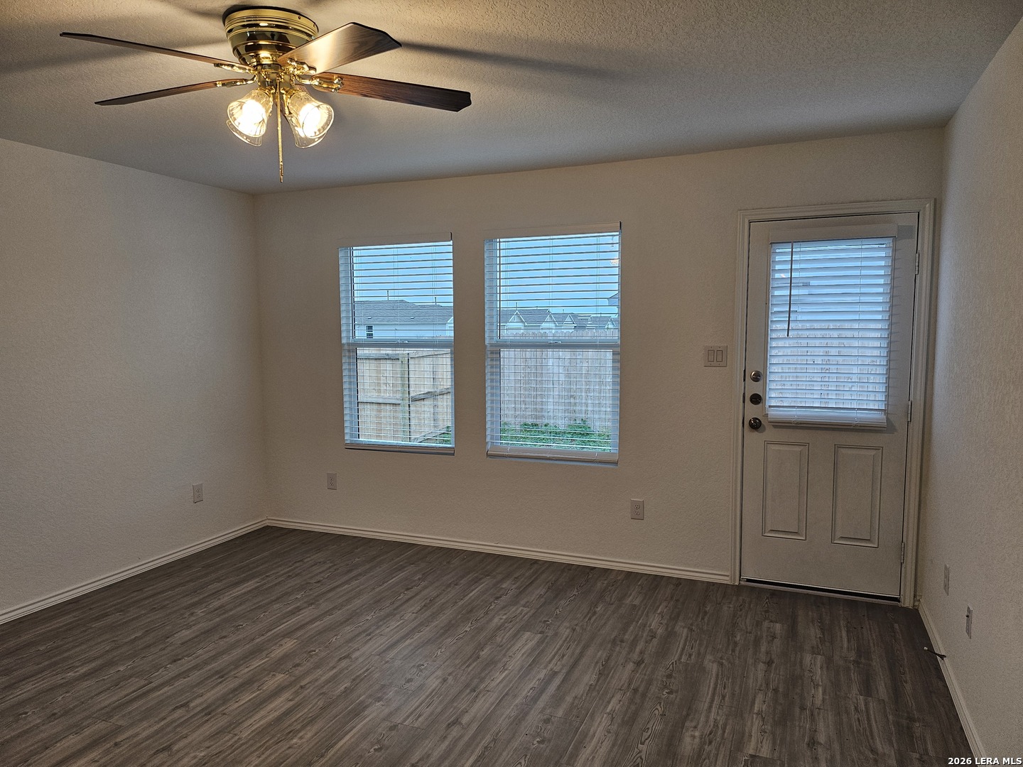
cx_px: 512
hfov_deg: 71.6
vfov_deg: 56.8
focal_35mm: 24
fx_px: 709
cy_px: 384
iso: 80
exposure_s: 1/120
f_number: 1.8
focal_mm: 5
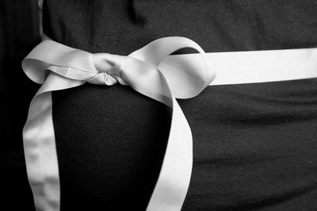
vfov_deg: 36.8
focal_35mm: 36
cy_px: 106
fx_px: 317
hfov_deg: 53.2
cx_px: 158
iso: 250
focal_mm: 24
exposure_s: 1/100
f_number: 2.8
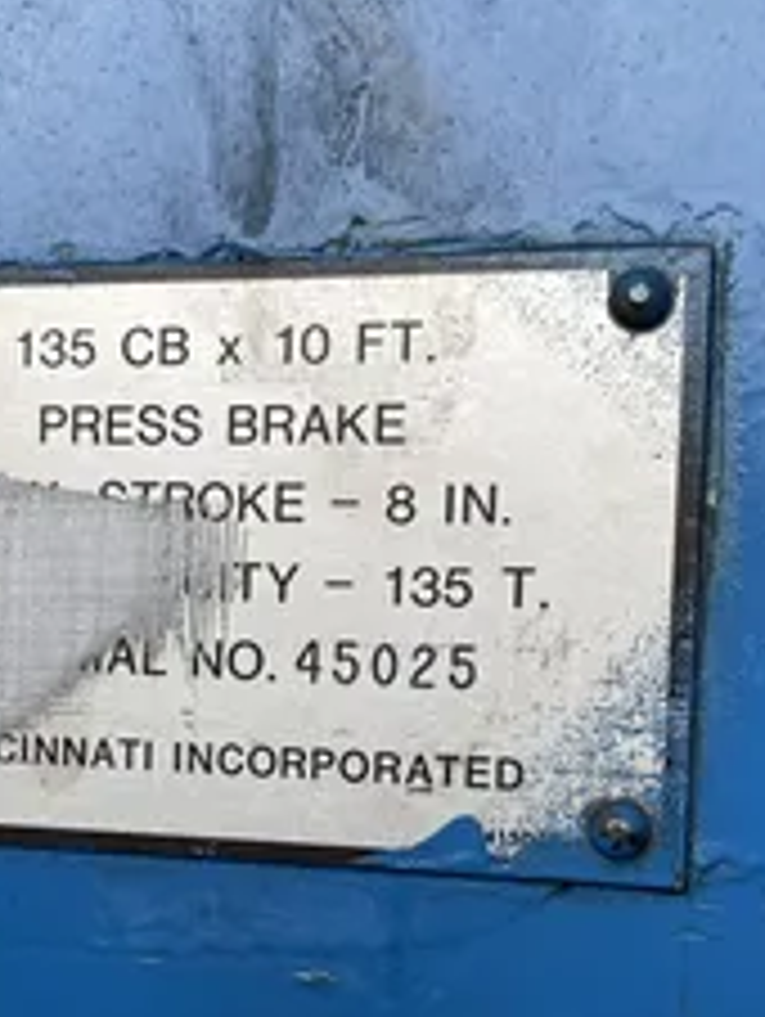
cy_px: 706
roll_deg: -0.4
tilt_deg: -1.3
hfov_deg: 31.5
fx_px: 1353
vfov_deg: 40.5
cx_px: 302
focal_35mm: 46
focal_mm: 4.2
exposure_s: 1/325
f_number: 1.6
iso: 32
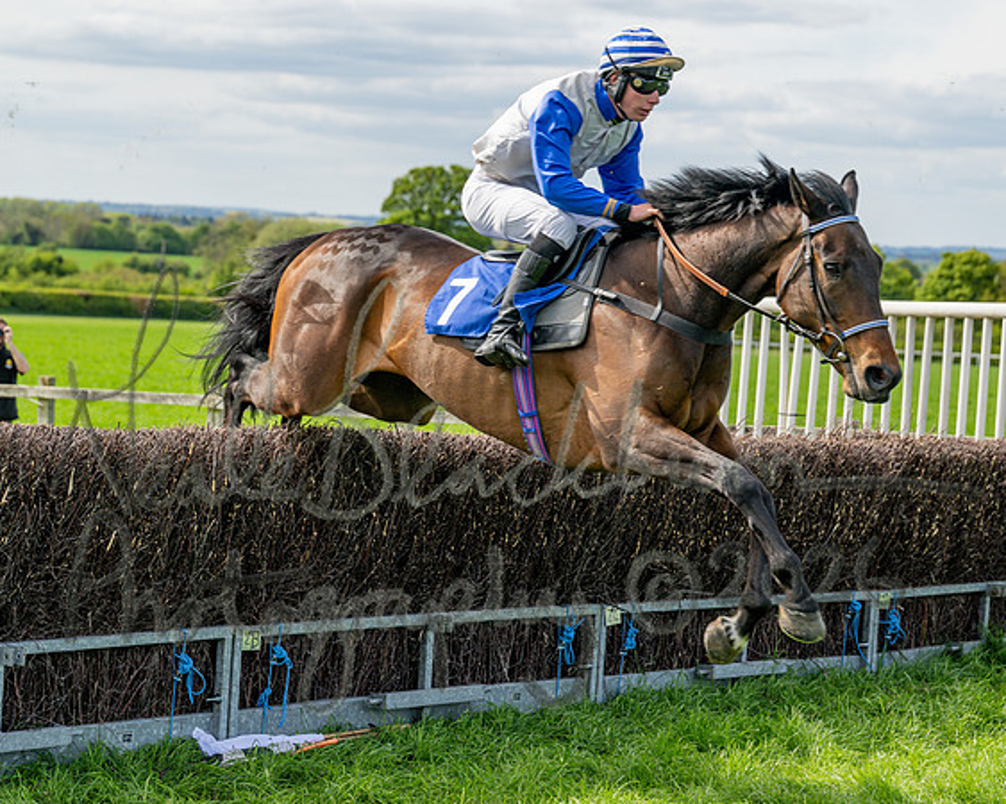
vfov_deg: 15.7
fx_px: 2923
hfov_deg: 19.5
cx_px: 431
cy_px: 472
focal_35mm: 98
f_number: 4
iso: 200
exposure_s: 1/1600
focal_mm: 70
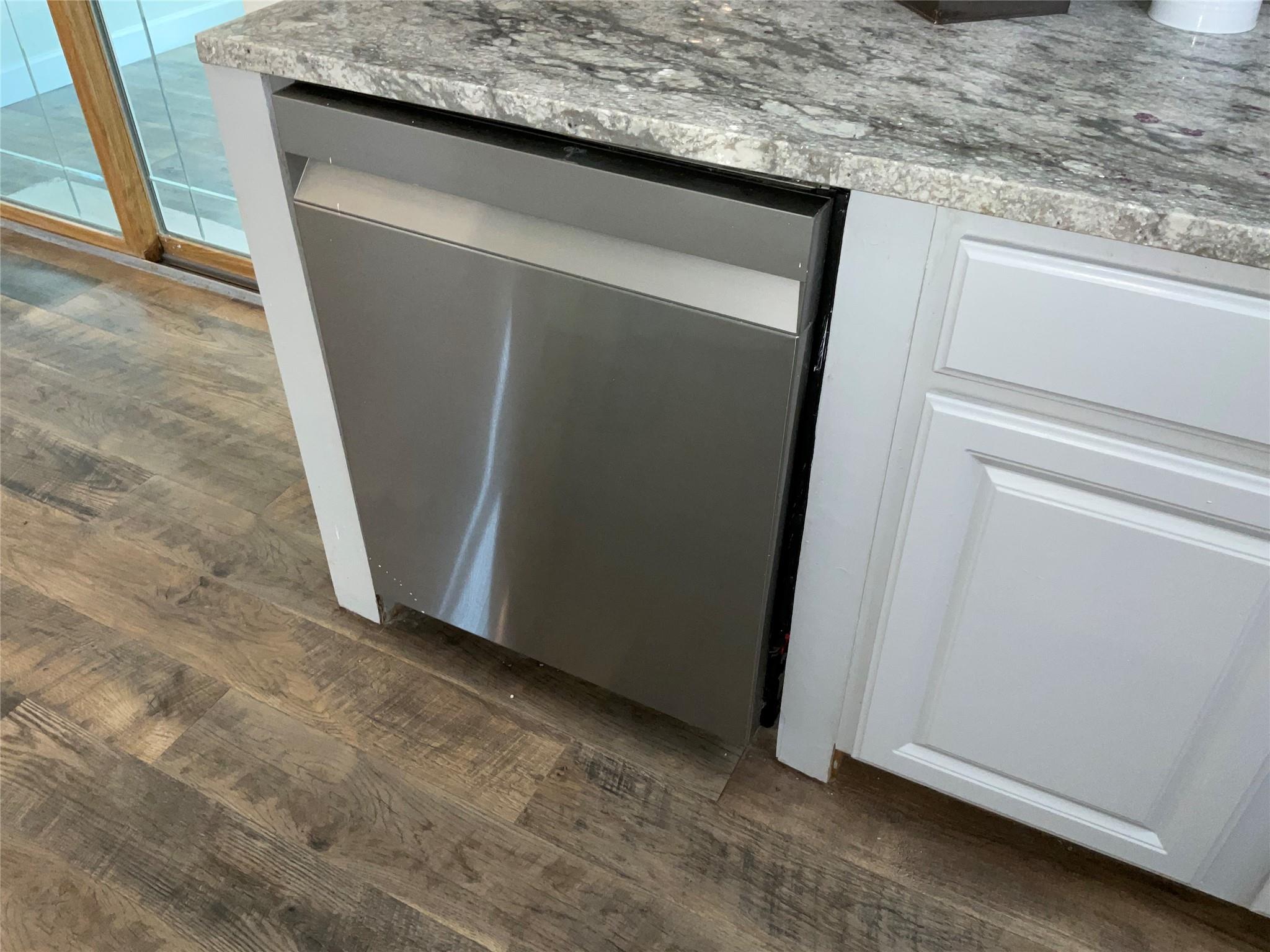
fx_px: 1064
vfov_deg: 48.2
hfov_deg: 61.7
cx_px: 635
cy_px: 476
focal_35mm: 29
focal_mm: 3
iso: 64
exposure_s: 1/60
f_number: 1.8
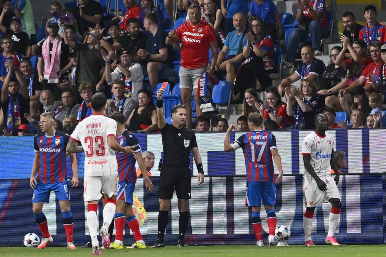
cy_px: 128
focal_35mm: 300
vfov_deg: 4.6
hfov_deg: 6.9
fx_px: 3216
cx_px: 193
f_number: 4
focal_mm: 300
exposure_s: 1/1685
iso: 2000
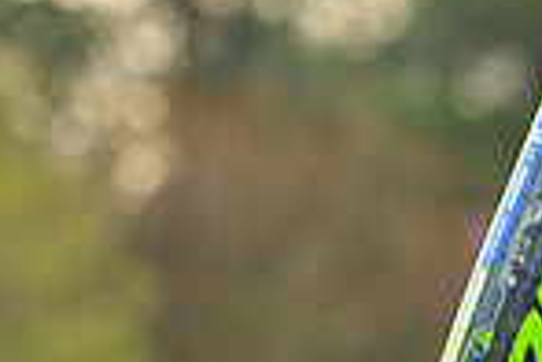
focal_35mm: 534
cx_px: 232
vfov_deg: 2.6
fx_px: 8039
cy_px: 931
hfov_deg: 3.9
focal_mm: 135
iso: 400
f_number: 7.1
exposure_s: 1/160
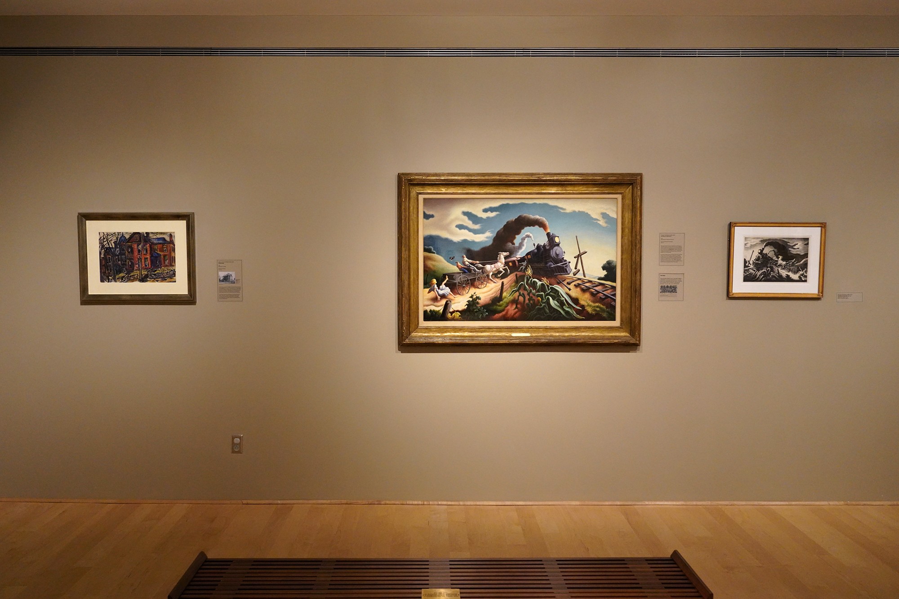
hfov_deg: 54.4
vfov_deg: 37.9
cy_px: 300
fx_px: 874
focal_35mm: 35
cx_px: 450
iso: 6400
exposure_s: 1/100
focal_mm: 35
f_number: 5.6
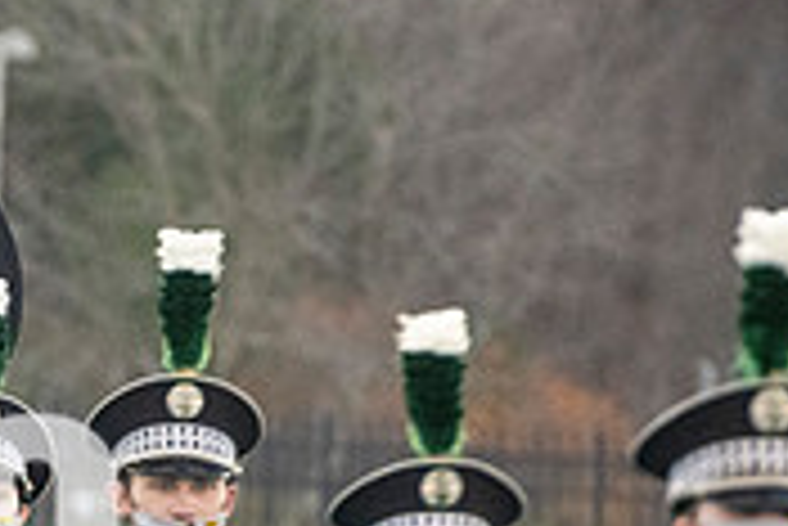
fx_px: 14524
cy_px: 627
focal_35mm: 663
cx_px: -221
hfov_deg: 3.1
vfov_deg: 2.1
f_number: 4.5
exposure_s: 1/5000
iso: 5000
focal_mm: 200
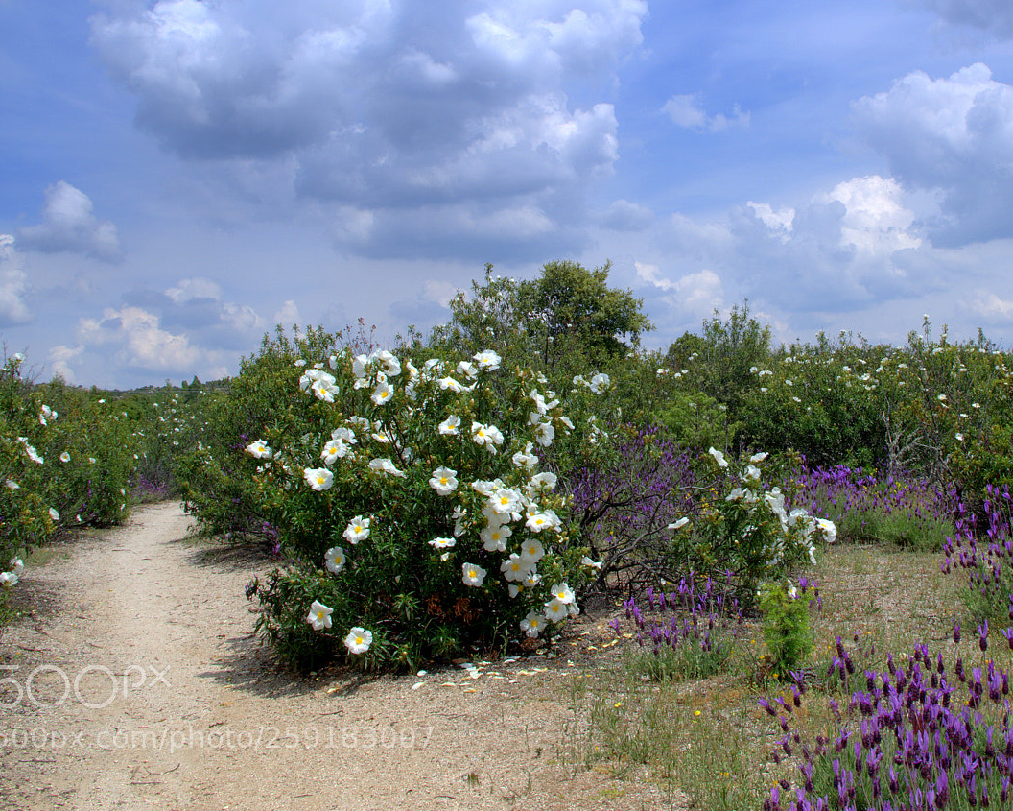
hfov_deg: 41.3
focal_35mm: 44
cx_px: 700
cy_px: 304
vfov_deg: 34.0
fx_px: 1319
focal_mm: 21.25
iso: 100
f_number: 11
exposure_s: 1/160
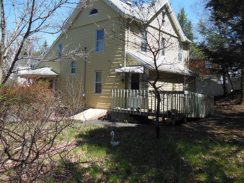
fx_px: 218
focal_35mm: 31
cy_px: 75
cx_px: 131
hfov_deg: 58.3
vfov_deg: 45.2
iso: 125
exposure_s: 1/640
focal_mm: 4.5
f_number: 3.5
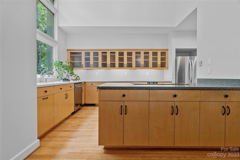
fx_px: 107
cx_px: 120
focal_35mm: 16
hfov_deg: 96.7
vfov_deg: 73.7
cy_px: 80
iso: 250
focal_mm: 16
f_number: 8
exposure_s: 2
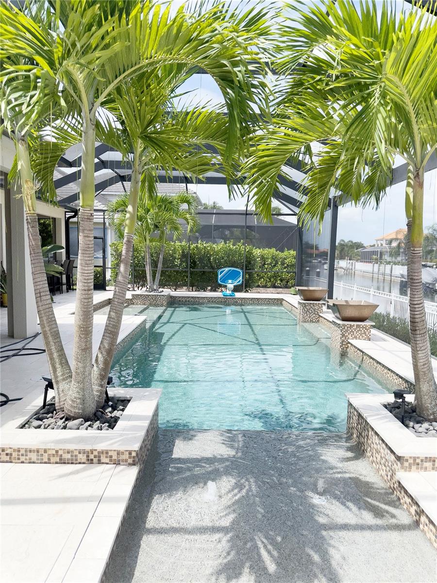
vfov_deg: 71.6
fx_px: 404
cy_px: 292
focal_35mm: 24
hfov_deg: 56.8
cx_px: 218
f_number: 1.8
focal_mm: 6.86
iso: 50
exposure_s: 1/6000
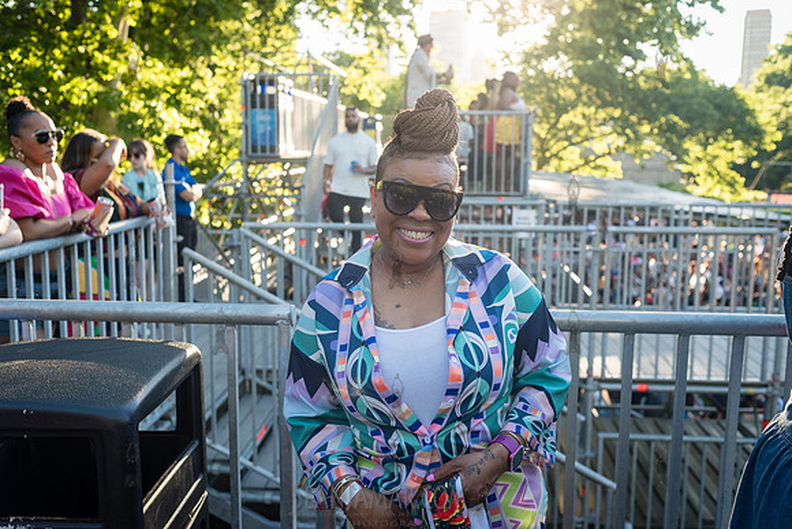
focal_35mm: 35
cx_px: 396
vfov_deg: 37.9
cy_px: 264
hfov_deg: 54.4
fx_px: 770
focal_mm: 35
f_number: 4
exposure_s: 1/640
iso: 1000
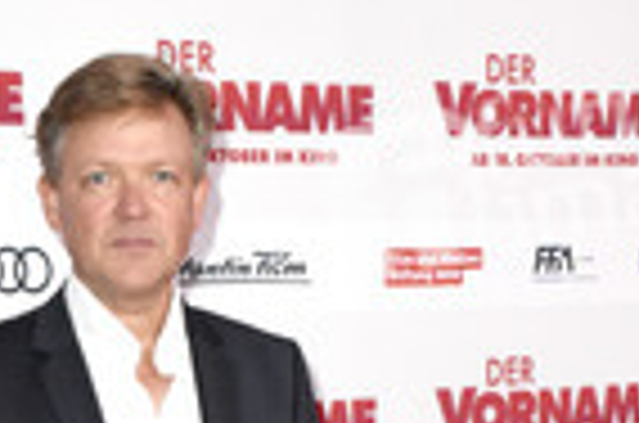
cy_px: 850
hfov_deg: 16.1
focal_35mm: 127
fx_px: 2249
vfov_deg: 10.0
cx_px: 140
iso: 3200
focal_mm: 30
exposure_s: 1/160
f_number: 6.3
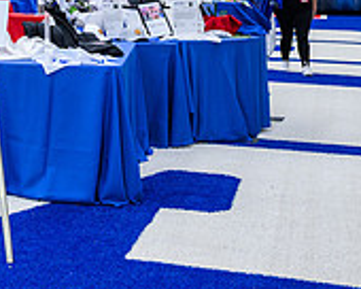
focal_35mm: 104
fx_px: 1111
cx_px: -182
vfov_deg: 14.4
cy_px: -54
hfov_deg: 16.7
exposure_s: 1/200
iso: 1250
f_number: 2.8
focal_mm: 30.5
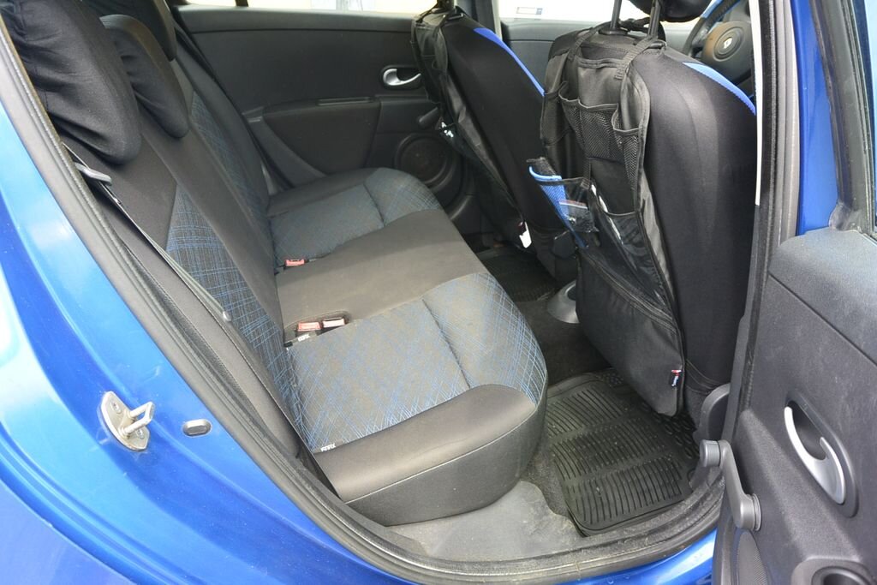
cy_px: 292
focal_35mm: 27
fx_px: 658
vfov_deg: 47.9
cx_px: 438
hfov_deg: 67.4
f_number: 3.5
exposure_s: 1/125
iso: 160
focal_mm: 10
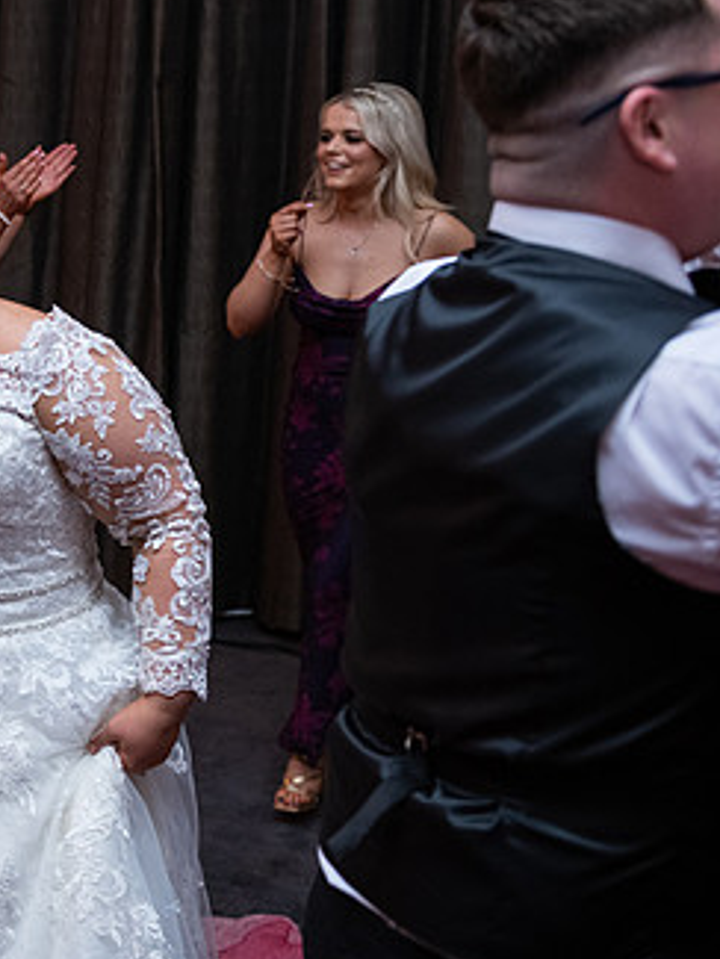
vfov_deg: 32.1
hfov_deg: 22.7
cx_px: -121
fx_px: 1663
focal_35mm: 60
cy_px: 429
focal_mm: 35
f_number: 3.5
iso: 1250
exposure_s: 1/160
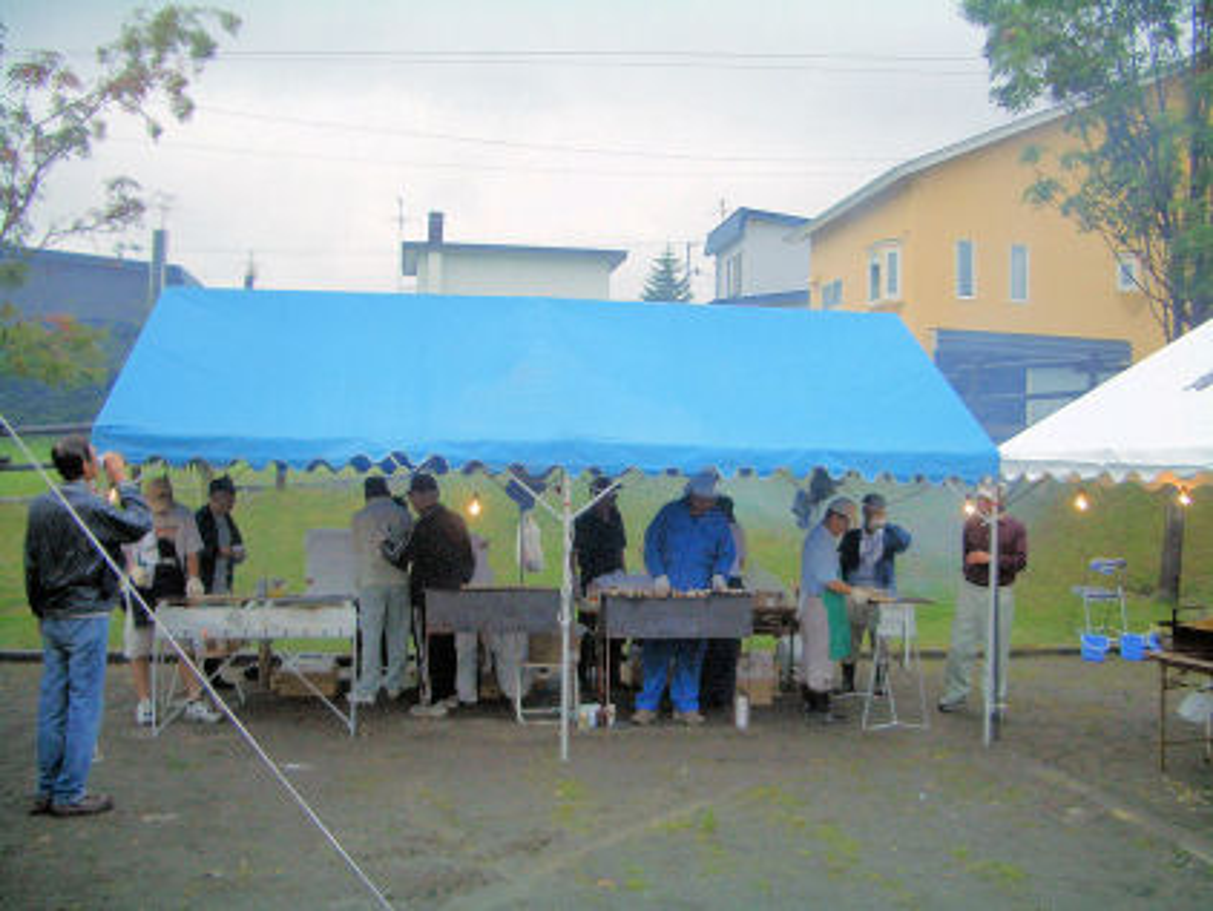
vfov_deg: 40.7
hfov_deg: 52.6
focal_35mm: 35
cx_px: 606
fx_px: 1227
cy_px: 456
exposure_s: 1/200
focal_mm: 5.8
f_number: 2.6
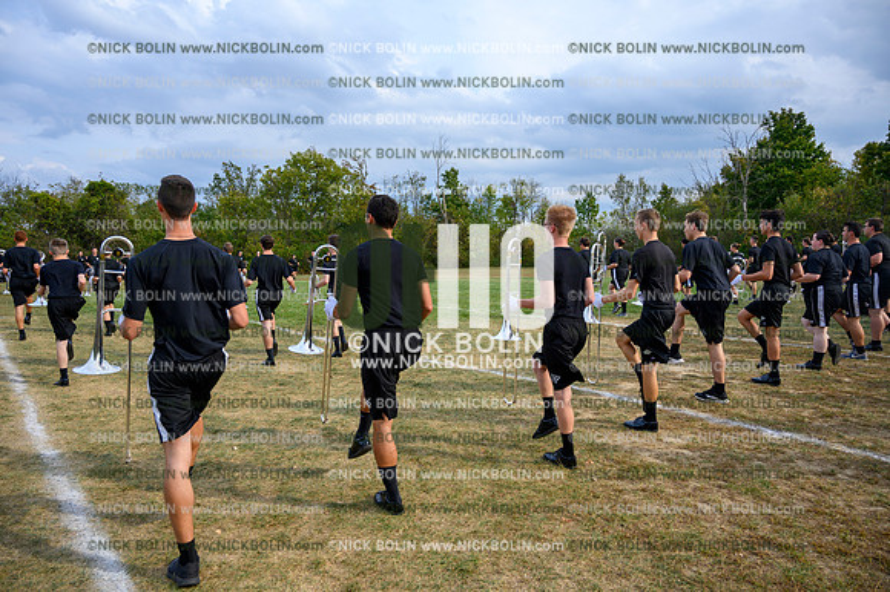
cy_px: 296
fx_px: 593
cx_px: 445
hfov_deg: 73.8
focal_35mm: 24
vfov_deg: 53.1
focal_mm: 24
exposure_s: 1/800
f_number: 4.5
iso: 200
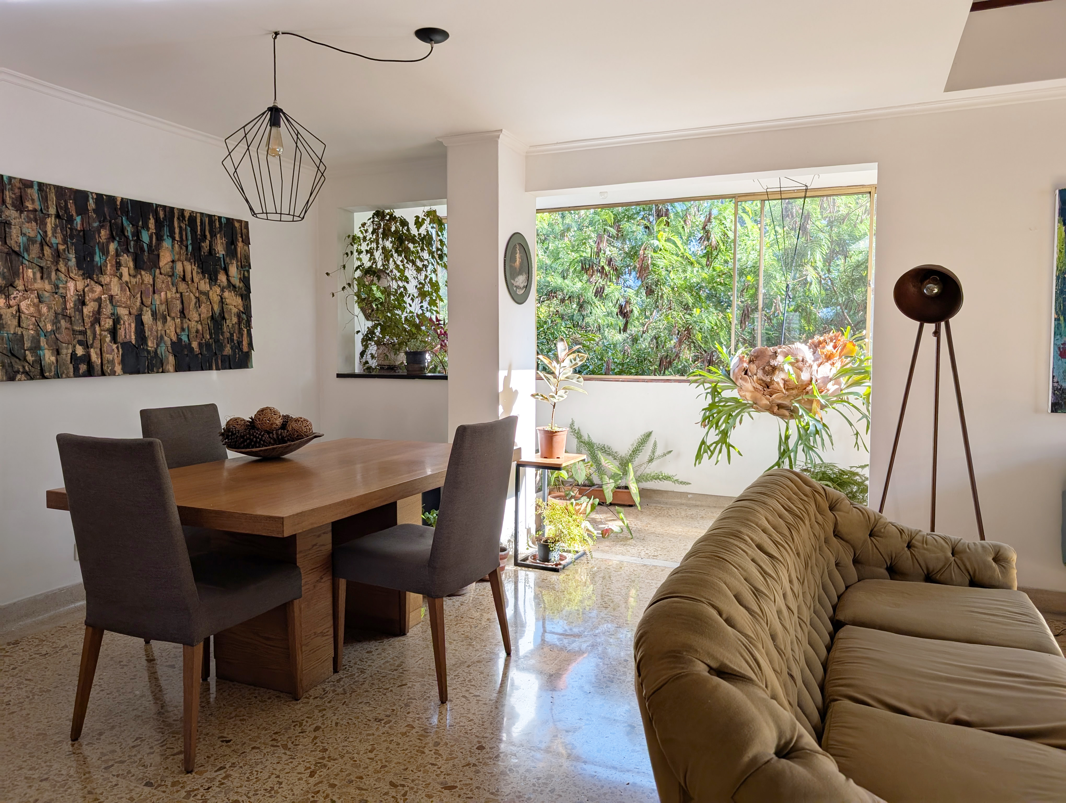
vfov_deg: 56.9
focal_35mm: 24
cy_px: 402
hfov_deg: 71.5
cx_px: 533
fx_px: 740
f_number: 1.68
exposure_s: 1/239
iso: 21
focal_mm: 6.9
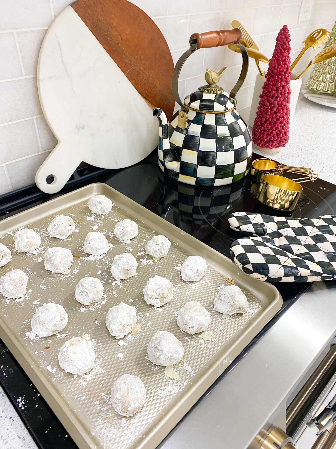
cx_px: 168
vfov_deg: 67.3
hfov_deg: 53.1
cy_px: 224
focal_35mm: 26
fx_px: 336
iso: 250
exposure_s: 1/60
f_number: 1.8
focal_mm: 4.25
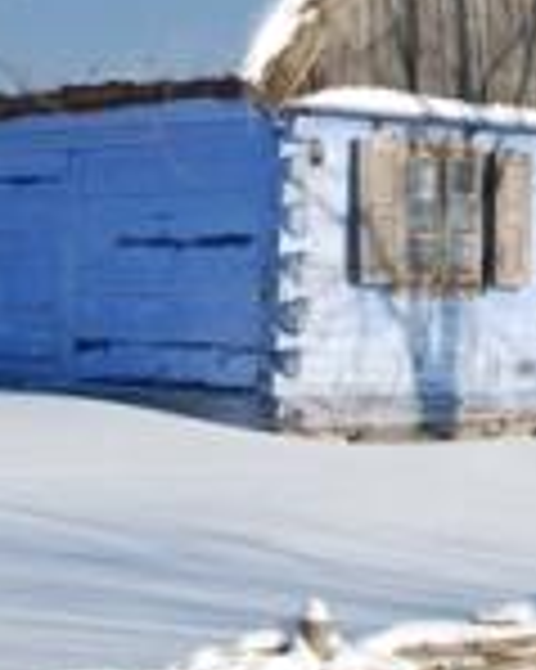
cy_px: -202
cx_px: 347
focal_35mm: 102
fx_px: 2025
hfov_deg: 15.1
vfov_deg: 17.6
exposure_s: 1/250
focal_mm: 24
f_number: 8
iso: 100
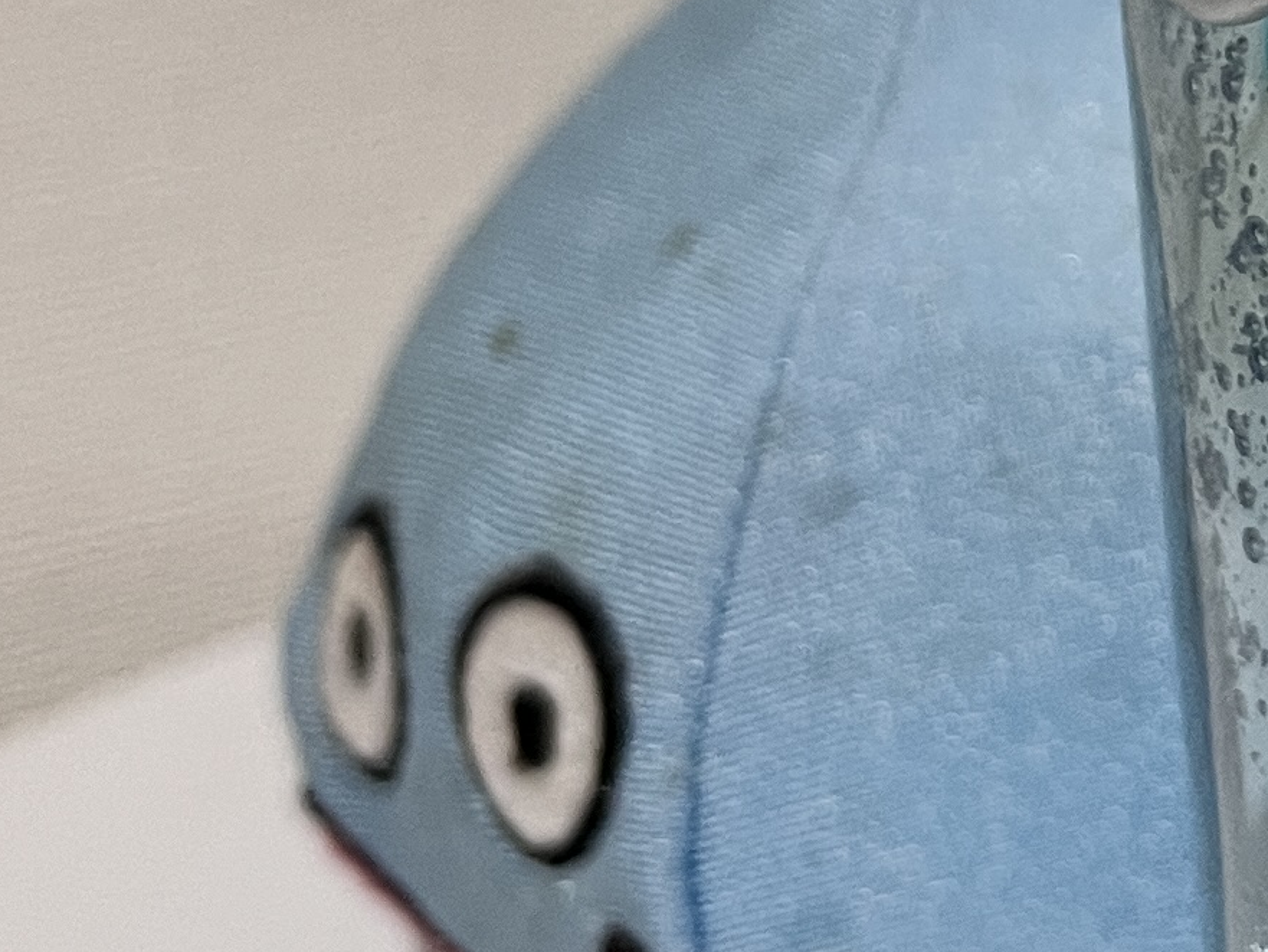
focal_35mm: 119
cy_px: 45
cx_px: 1870
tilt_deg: -21.9
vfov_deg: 12.3
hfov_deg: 15.4
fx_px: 4360
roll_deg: +0.8
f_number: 1.6
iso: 200
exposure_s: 1/60
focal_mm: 5.1
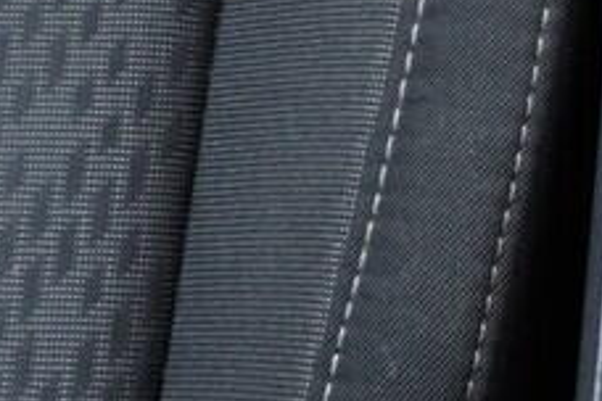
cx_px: 1080
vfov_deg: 5.8
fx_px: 3796
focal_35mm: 227
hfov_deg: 8.7
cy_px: -546
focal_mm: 24
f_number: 2.8
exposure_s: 1/40
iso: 400
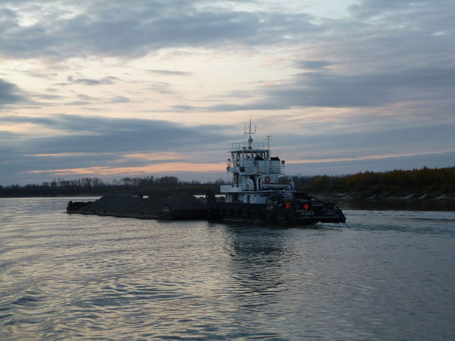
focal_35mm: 67
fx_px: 881
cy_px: 170
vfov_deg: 21.9
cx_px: 228
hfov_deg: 29.0
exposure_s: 1/60
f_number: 4.1
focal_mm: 11
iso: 80
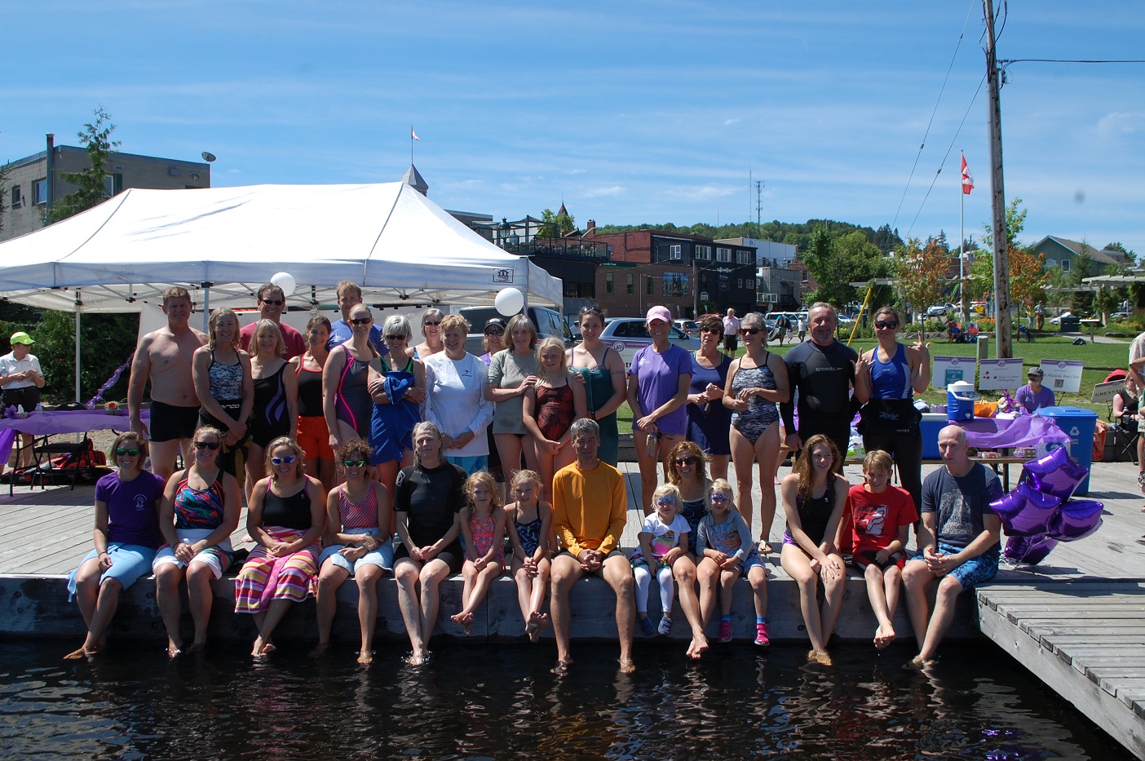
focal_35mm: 33
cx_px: 572
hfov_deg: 57.3
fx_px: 1048
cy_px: 380
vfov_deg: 39.9
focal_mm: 22
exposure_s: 1/320
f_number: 9
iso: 200
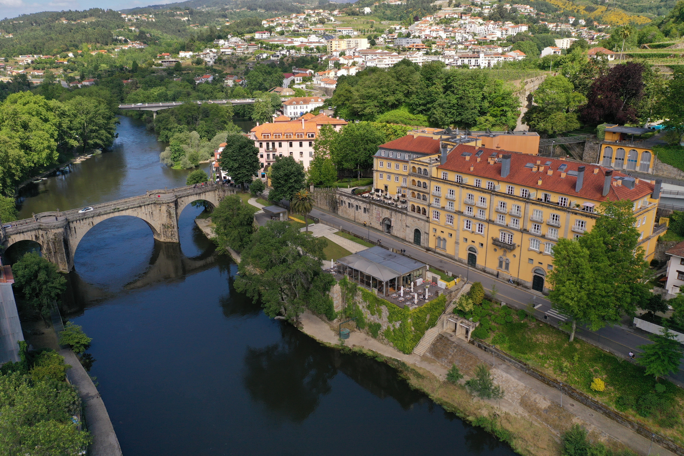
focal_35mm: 28
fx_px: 532
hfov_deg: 65.5
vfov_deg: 46.4
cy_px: 228
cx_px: 342
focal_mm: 10.26
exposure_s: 1/80
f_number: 3.5
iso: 100
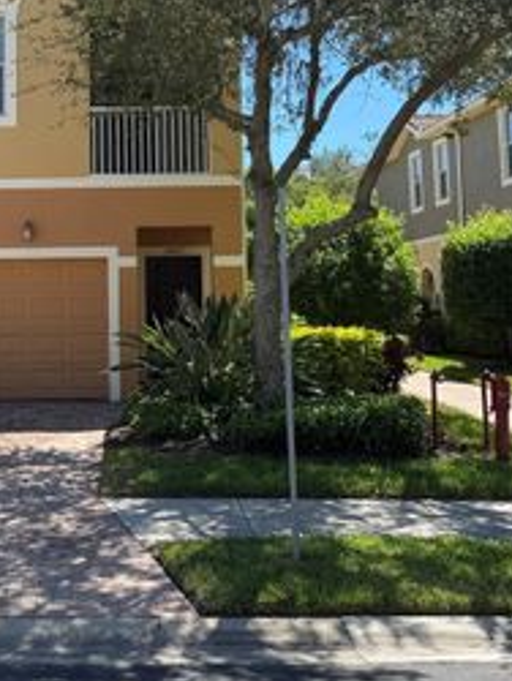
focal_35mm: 48
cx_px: 103
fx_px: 945
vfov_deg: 38.9
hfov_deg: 29.6
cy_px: 197
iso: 80
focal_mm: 6.76
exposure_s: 1/1818
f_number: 1.78
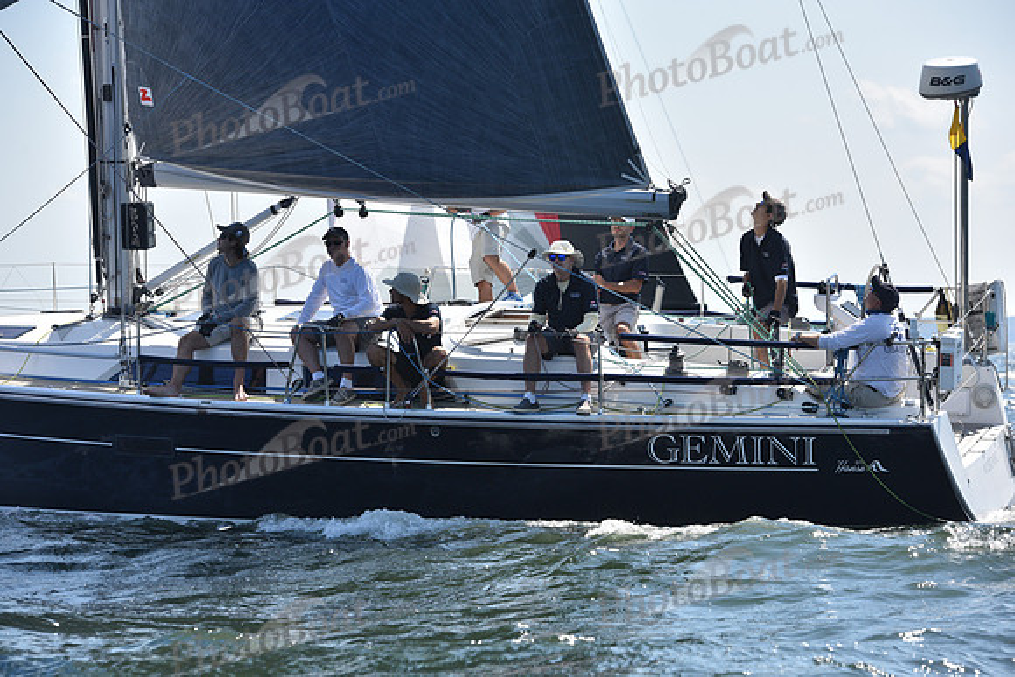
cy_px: 338
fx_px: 4089
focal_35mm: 145
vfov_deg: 9.5
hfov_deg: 14.2
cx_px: 508
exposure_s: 1/1250
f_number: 7.1
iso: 320
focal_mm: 145
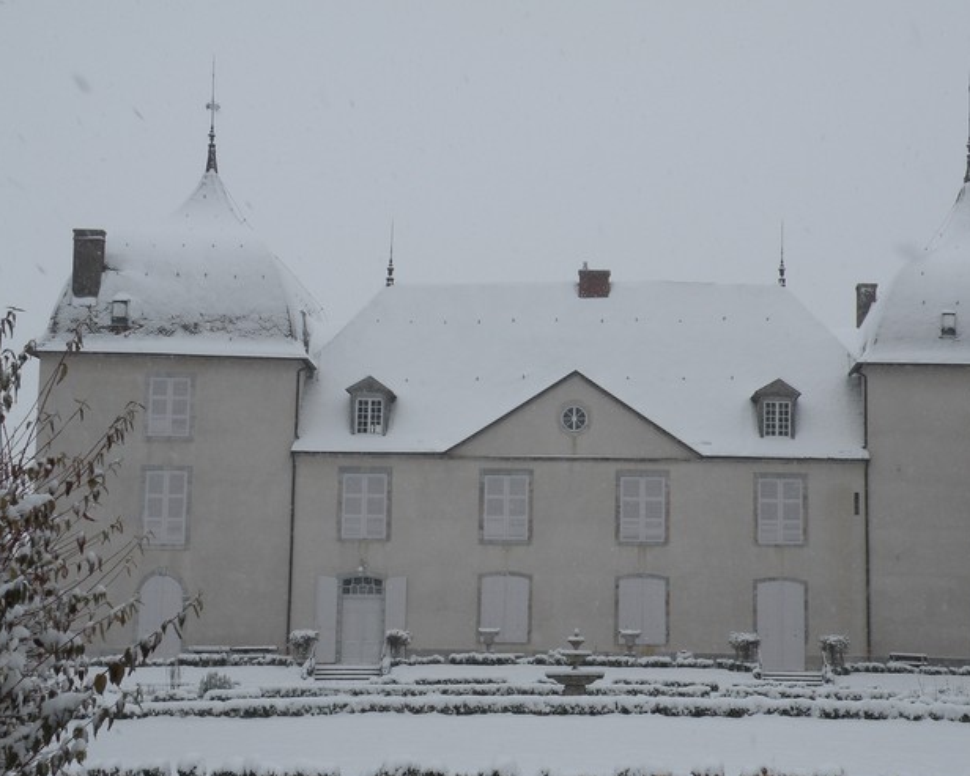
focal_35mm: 71
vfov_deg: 21.6
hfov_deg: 26.7
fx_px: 2039
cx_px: 586
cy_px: 408
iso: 64
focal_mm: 9.8
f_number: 6.3
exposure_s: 1/220
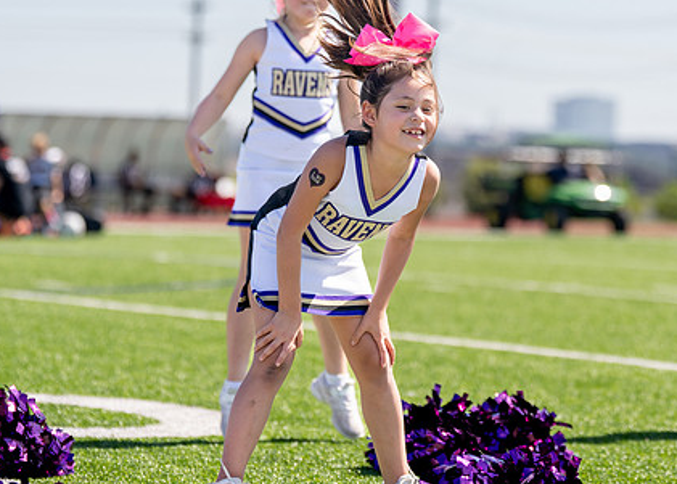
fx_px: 3520
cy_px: 158
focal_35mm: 183
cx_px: 418
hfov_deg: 11.0
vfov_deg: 7.9
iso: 200
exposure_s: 1/2500
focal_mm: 110
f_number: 2.8
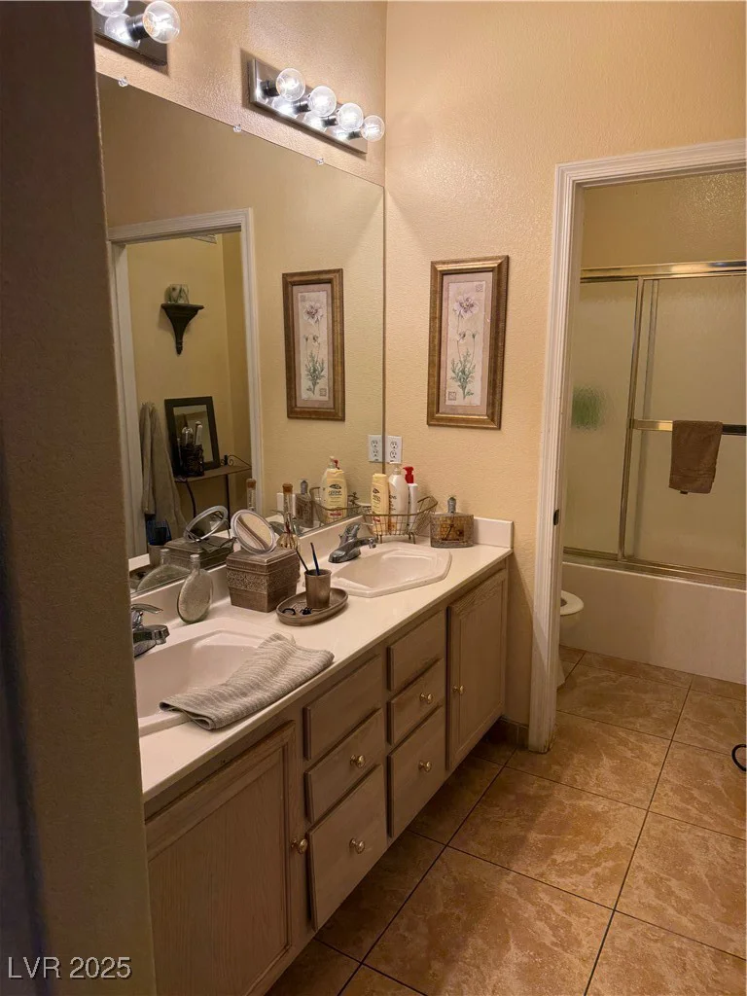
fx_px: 691
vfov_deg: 71.6
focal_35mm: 24
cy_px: 498
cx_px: 374
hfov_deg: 56.8
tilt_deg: -8.9
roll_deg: -0.1
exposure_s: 1/167
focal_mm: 6.76
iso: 125
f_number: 1.78
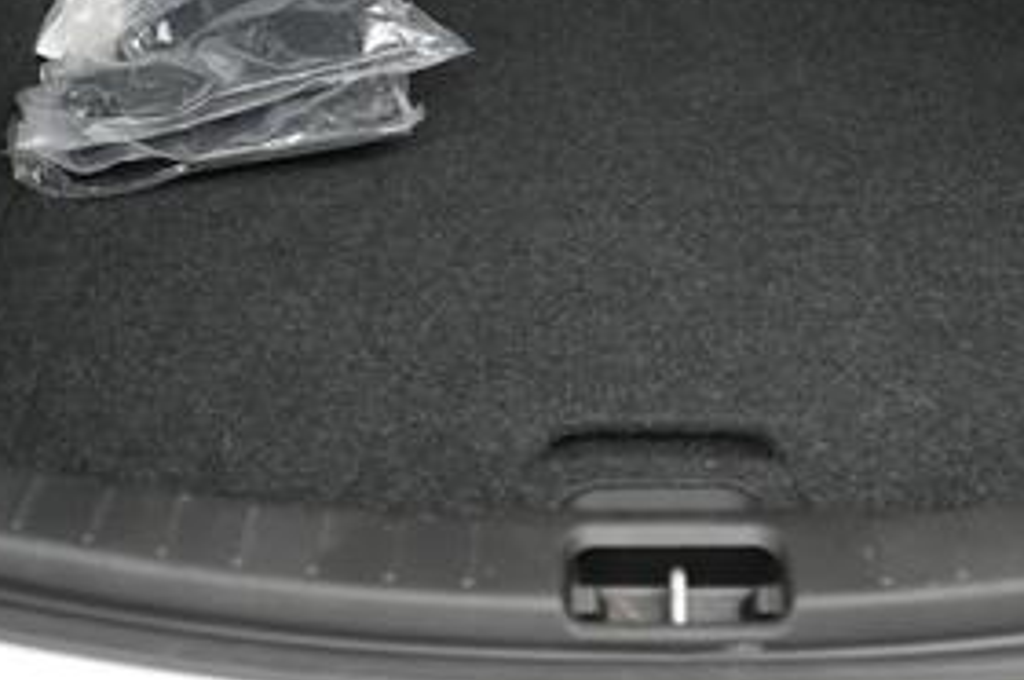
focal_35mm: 64
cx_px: 651
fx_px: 1818
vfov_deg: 20.5
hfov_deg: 31.3
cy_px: -7
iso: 5000
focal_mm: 28
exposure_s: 1/160
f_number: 2.8
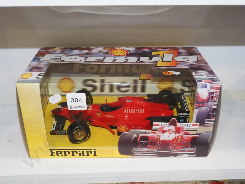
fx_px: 269
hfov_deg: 49.0
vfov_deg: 37.7
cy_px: 92
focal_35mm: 38
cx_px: 122
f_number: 5.6
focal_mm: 19
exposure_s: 1/60
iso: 1000
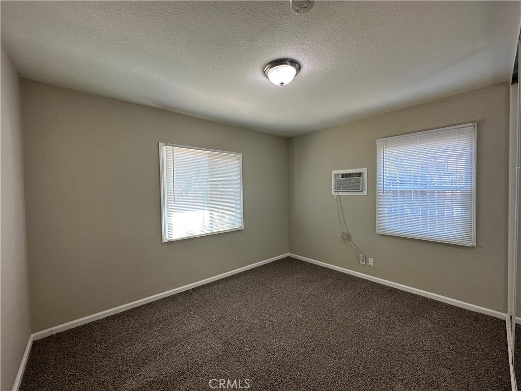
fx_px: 211
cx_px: 260
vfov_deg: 85.7
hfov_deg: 102.1
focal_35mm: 14
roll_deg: +0.7
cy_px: 196
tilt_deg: -2.2
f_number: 2.2
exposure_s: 1/120
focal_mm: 2.22
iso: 100
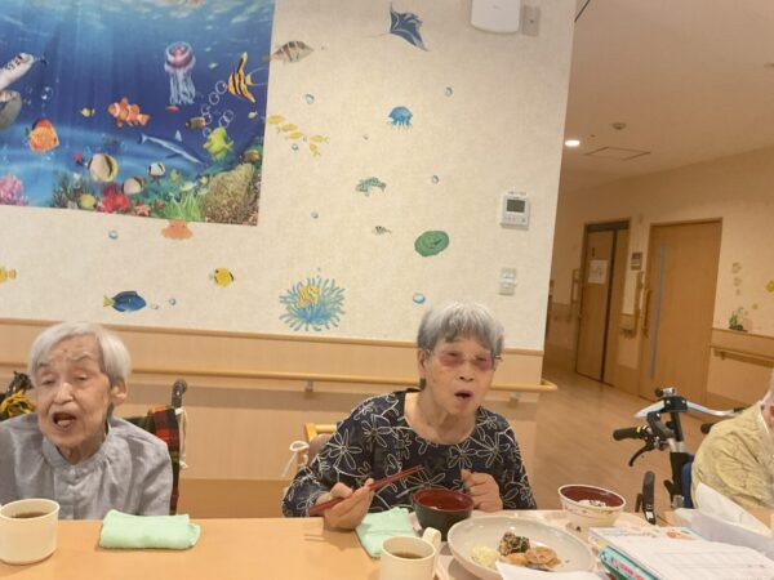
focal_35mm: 29
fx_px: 648
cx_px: 387
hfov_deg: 61.7
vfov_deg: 48.2
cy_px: 290
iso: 125
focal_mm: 3
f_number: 1.8
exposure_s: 1/60
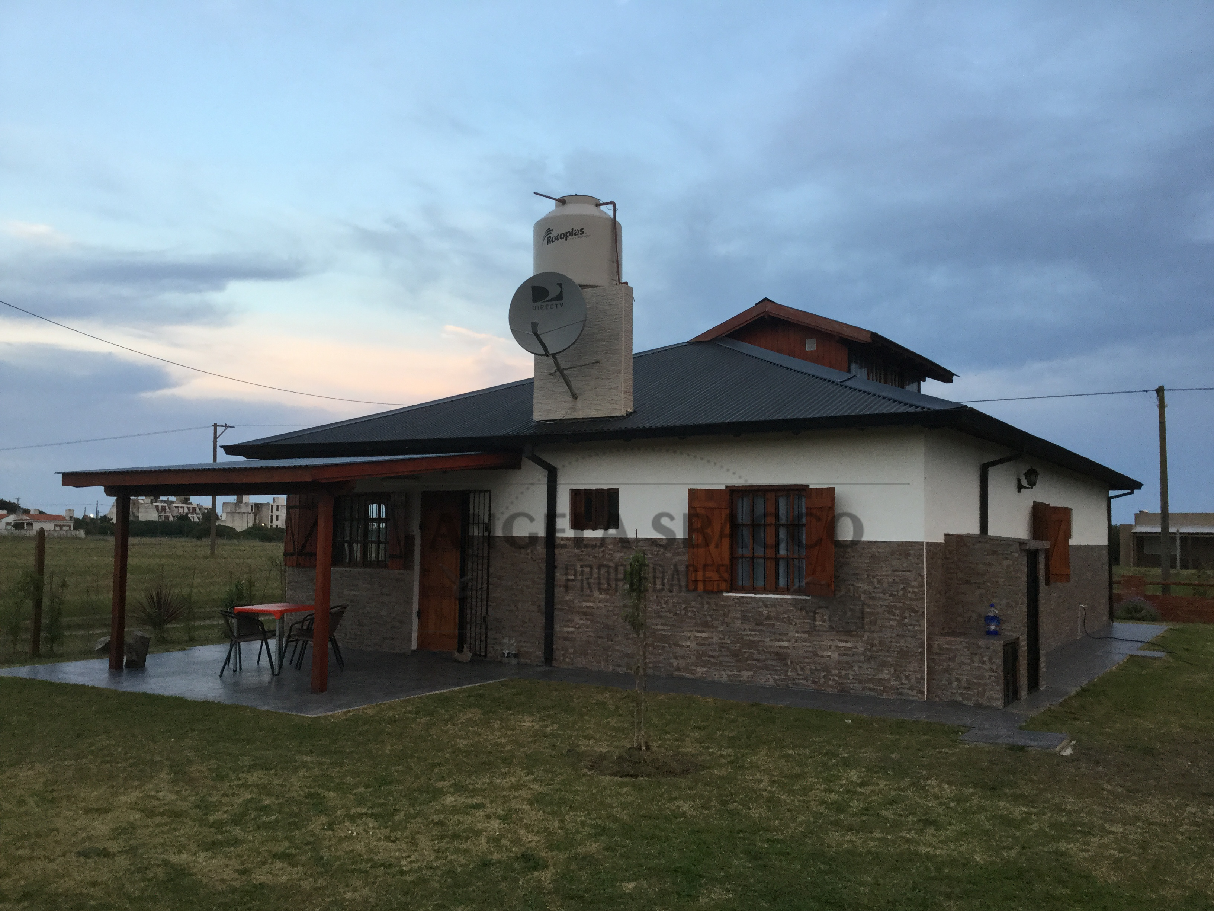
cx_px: 607
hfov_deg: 58.4
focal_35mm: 31
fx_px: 1087
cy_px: 456
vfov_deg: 45.4
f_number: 2.4
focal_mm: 3.3
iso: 32
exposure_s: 1/33
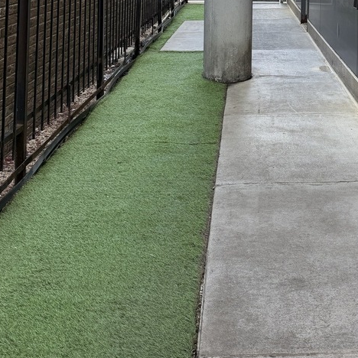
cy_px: -50
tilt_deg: +0.1
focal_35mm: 49
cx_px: 254
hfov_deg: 34.2
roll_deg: -2.0
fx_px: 573
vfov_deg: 30.4
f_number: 1.78
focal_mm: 6.76
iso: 80
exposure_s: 1/189
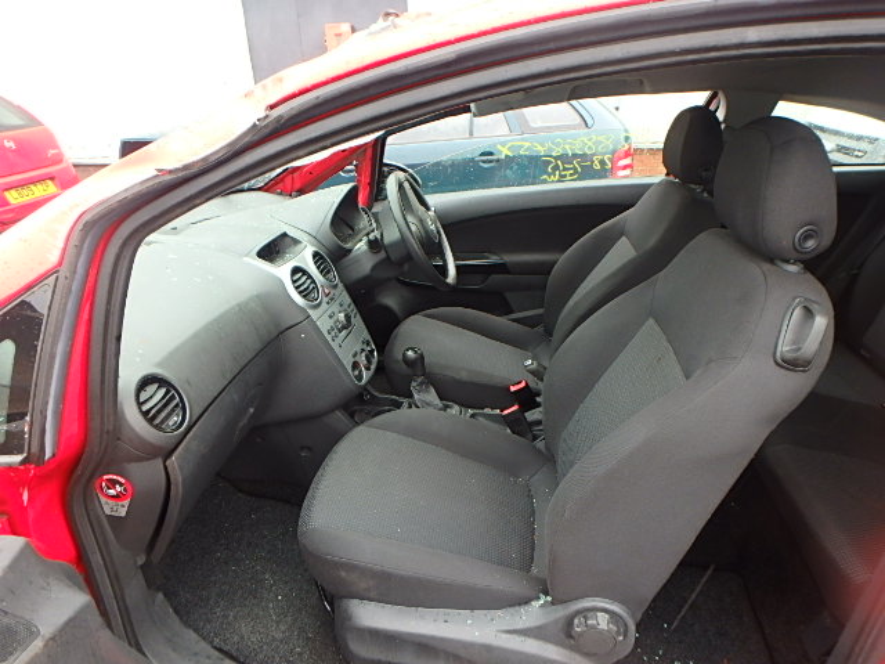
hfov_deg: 79.0
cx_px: 442
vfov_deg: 63.4
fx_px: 537
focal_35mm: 21
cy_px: 332
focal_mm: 3.7
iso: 125
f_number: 3.5
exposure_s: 1/80
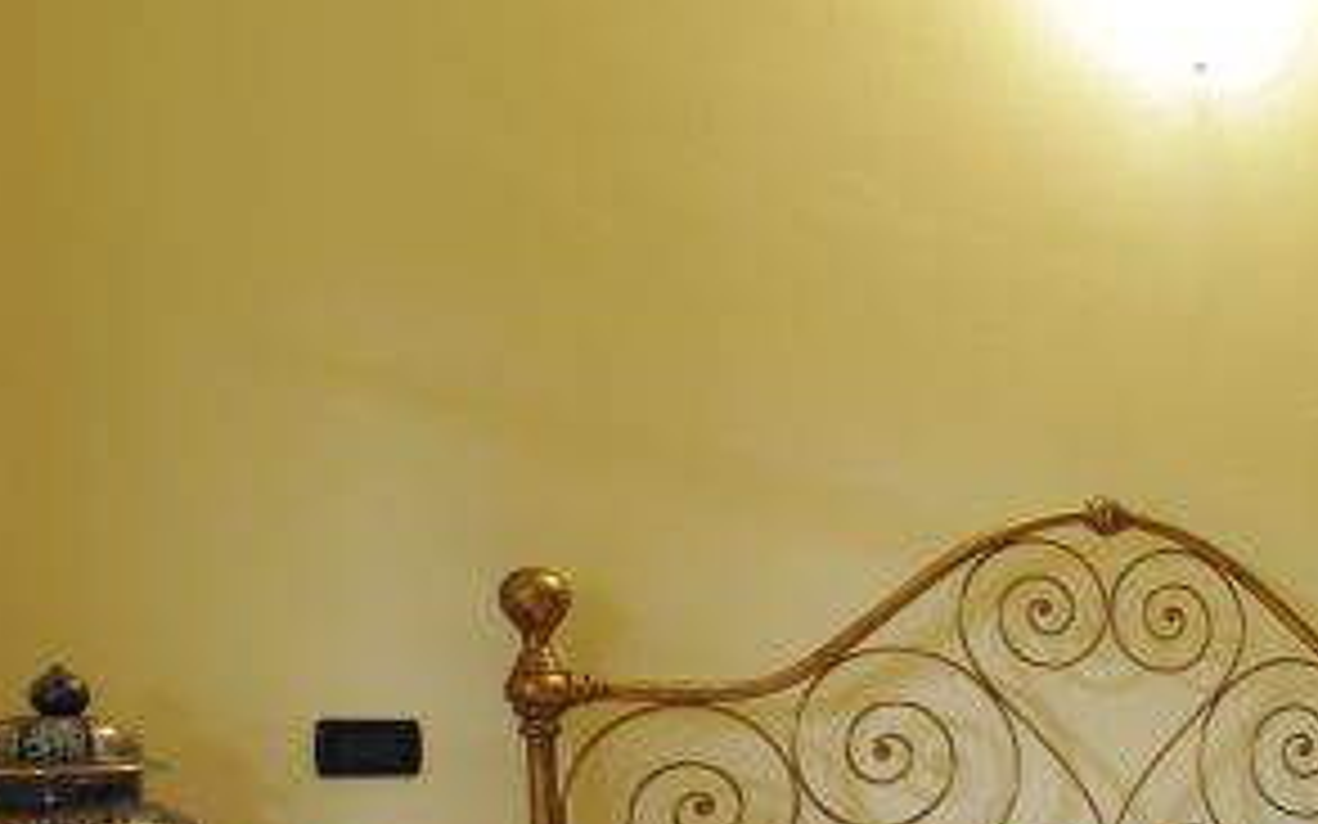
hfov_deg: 31.2
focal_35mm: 47
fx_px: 1688
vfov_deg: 26.6
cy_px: 729
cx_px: 1779
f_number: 8
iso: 200
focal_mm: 10
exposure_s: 1/5
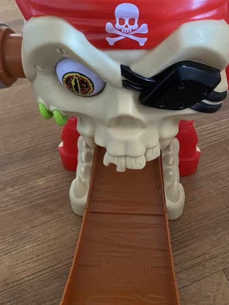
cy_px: 144
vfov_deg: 49.0
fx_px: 335
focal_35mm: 38
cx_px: 126
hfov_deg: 37.7
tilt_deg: -51.9
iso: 640
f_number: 1.8
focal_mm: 4.25
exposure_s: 1/30
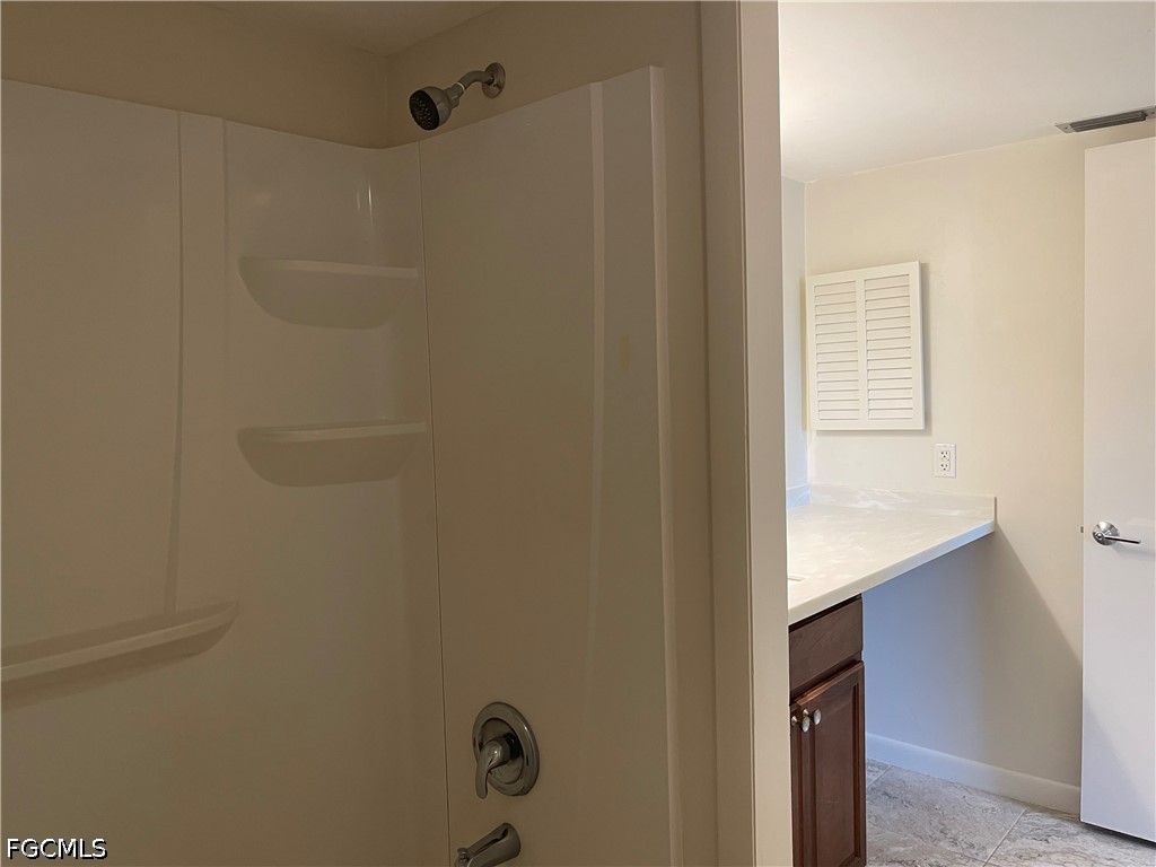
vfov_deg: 54.9
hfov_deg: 69.4
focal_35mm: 25
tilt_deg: -3.5
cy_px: 434
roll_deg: +2.2
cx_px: 578
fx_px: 835
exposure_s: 1/60
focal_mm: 5.1
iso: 125
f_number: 1.6
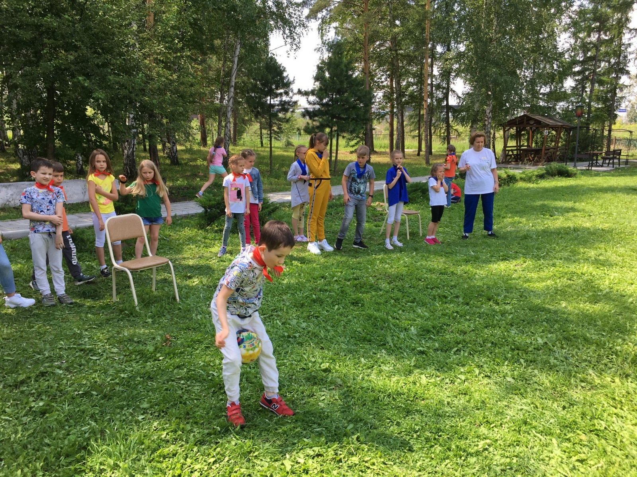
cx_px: 318
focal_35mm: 29
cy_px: 238
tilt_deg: -11.1
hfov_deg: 61.7
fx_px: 534
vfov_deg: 48.2
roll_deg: -2.0
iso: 25
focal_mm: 4.15
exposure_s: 1/381
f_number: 2.2
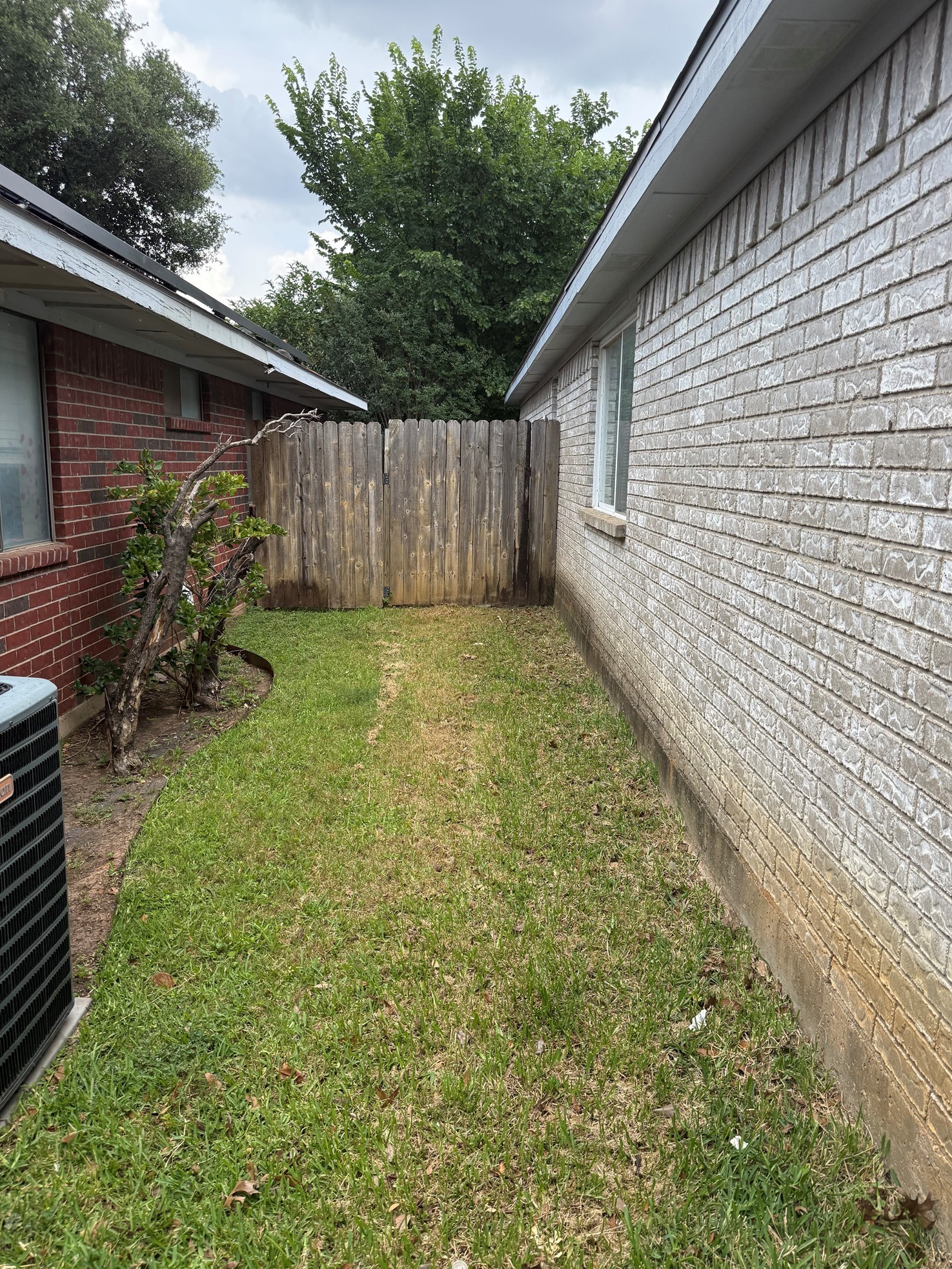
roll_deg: -3.0
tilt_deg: -9.7
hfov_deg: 54.9
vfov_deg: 69.4
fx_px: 917
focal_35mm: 25
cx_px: 491
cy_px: 634
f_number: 1.78
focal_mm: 6.76
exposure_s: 1/1618
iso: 100
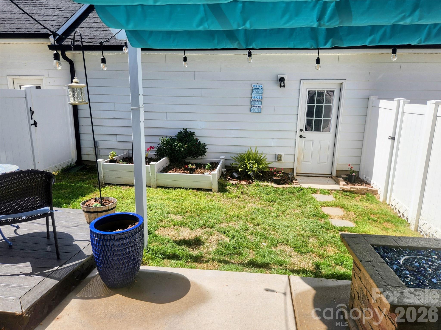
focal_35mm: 23
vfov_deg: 58.9
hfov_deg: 73.9
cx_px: 220
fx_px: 293
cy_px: 165
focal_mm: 5.4
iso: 20
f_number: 1.8
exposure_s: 1/1641
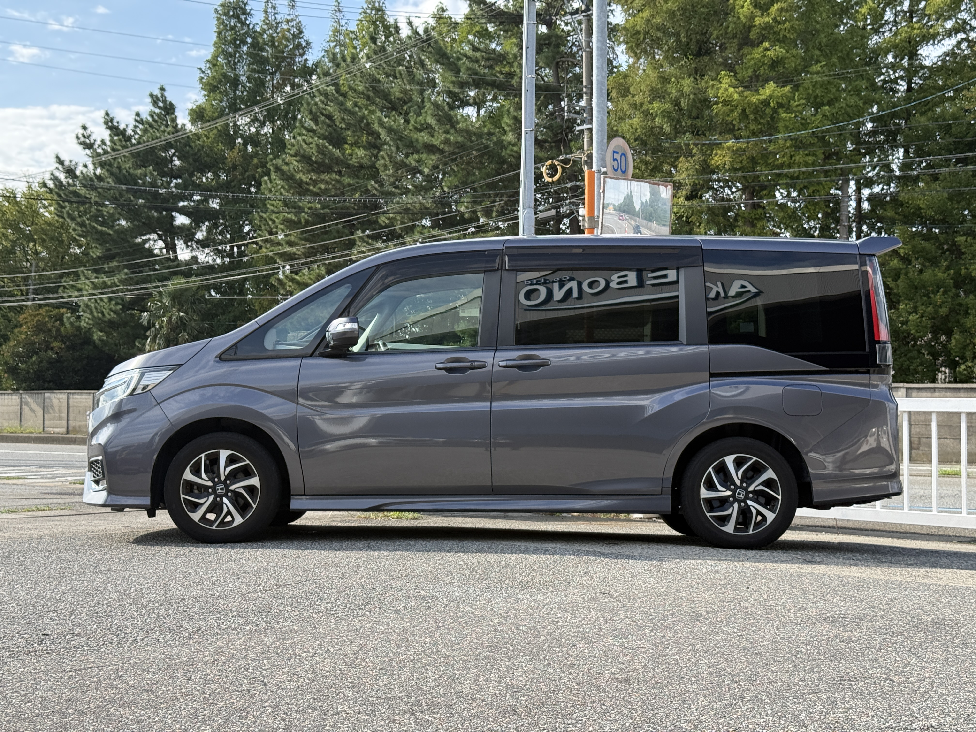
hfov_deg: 39.7
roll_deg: -0.6
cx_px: 488
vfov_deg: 30.3
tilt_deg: +2.3
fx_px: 1353
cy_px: 366
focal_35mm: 48
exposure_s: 1/1543
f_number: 1.78
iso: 80
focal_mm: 6.76
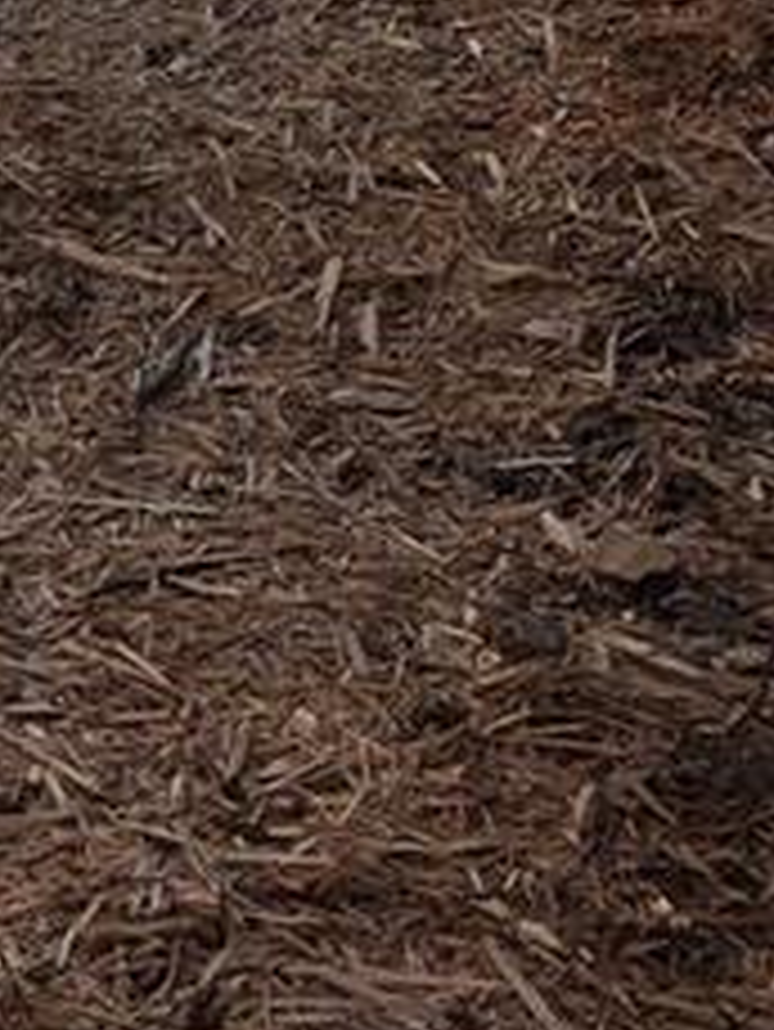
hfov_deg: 14.7
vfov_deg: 19.5
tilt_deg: -10.9
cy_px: -243
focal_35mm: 94
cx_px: -369
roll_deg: +3.4
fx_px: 2800
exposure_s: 1/762
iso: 20
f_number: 1.8
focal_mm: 3.99
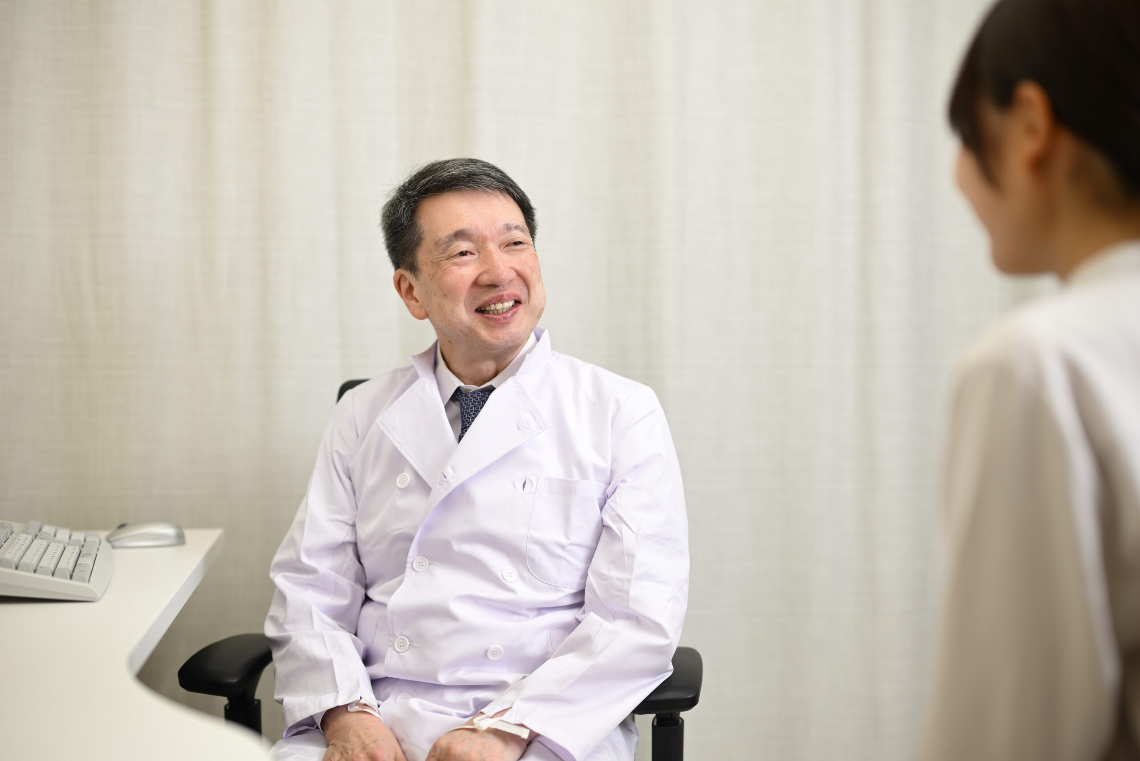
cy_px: 380
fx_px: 1584
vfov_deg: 27.0
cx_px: 570
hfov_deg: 39.6
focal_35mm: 50
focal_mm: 50
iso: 100
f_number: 1.8
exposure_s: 1/100
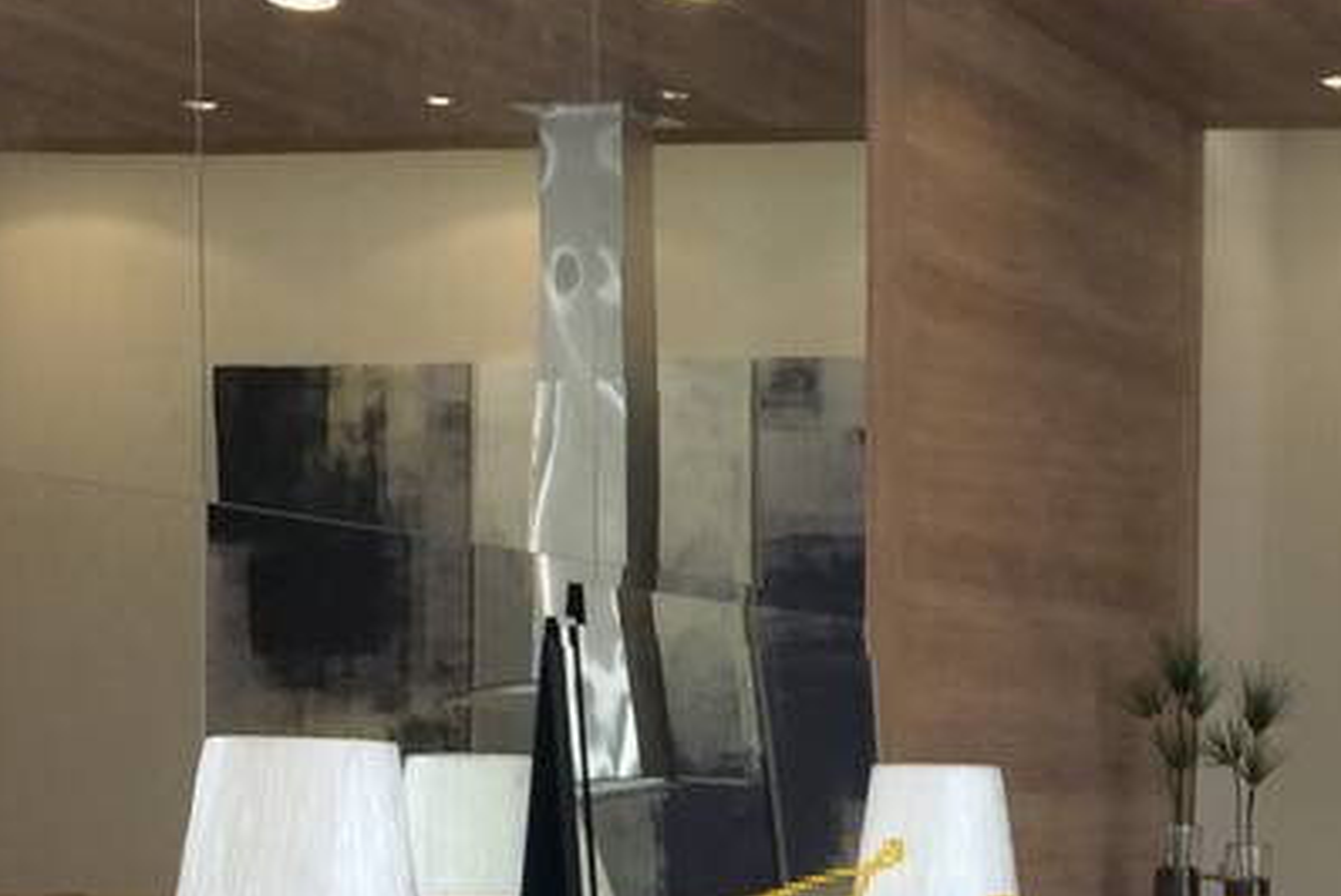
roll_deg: +0.5
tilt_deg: -5.7
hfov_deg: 18.2
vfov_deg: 12.3
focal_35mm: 109
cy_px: 1078
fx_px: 4063
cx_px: 1365
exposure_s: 1/60
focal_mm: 4.15
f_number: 2.2
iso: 32
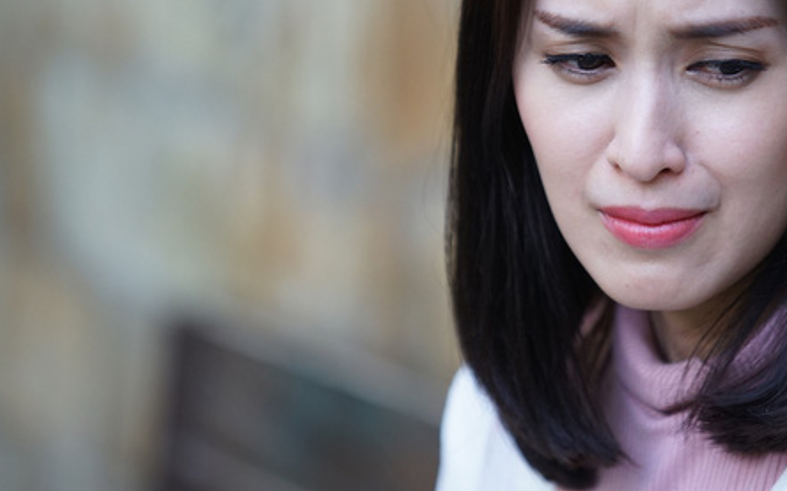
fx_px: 6174
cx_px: 502
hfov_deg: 7.3
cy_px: 140
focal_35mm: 288
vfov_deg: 4.6
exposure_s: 1/500
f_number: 2.8
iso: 640
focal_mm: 190
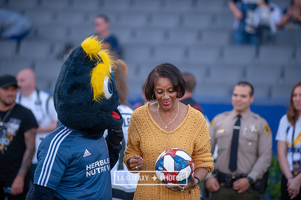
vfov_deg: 6.9
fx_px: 1671
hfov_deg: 10.3
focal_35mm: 200
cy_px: 100
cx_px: 150
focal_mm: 200
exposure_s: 1/800
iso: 500
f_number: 2.8
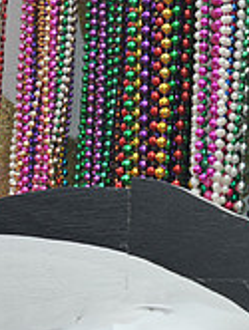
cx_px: 518
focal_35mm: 335
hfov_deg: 4.4
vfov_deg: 5.9
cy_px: -24
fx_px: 3205
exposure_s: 1/80
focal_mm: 100
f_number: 9
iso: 250
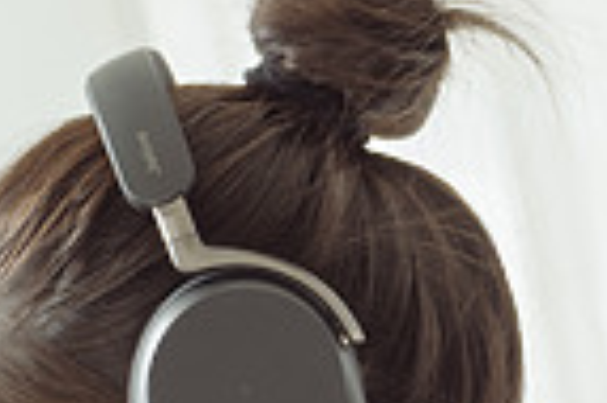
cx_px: 0
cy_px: 891
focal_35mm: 202
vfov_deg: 6.5
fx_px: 3402
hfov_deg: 10.1
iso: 100
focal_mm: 37
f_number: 2.8
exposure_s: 1/160
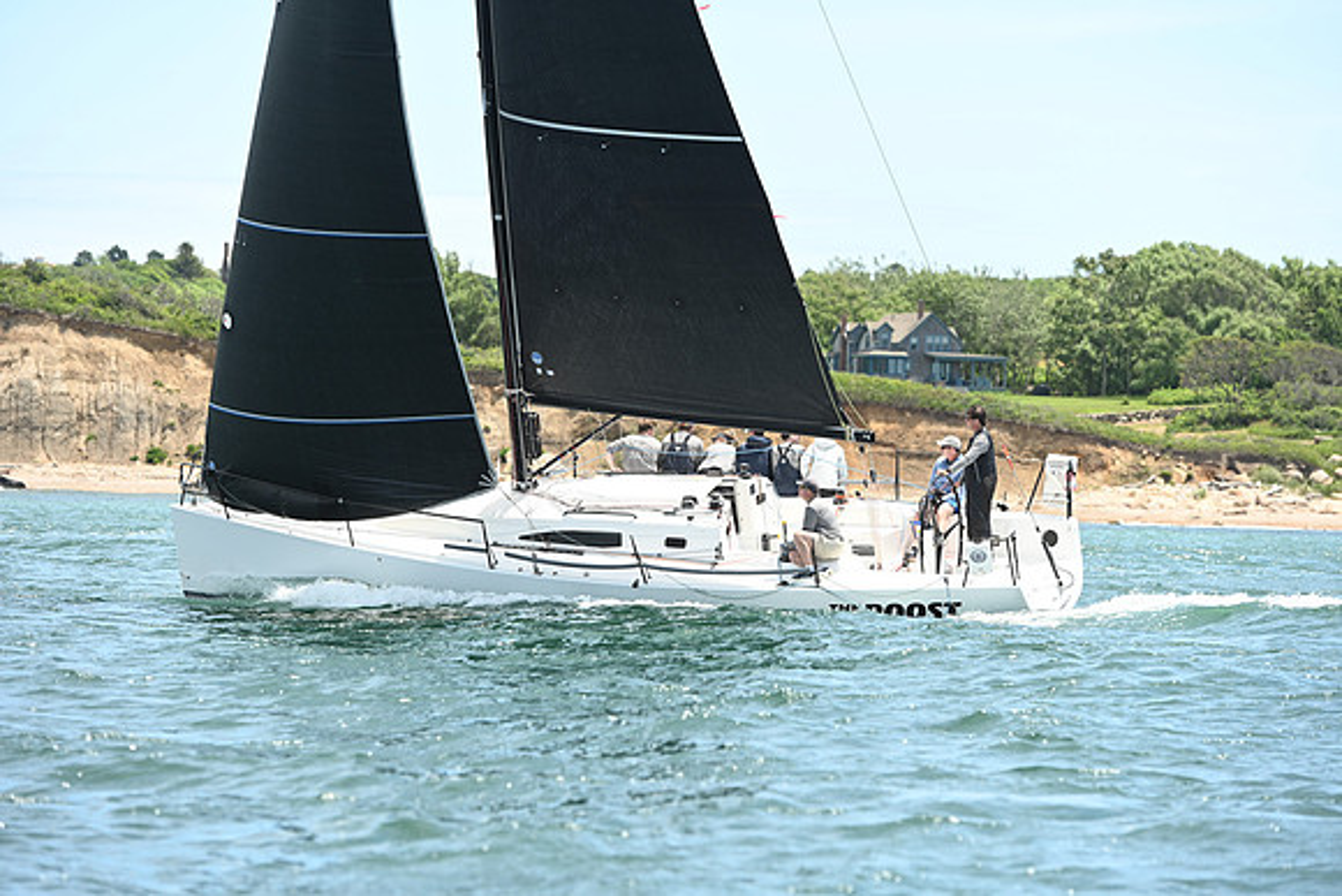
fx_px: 5966
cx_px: 671
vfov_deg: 8.6
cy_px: 448
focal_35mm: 160
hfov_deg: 12.8
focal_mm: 160
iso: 320
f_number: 4.5
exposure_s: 1/1000
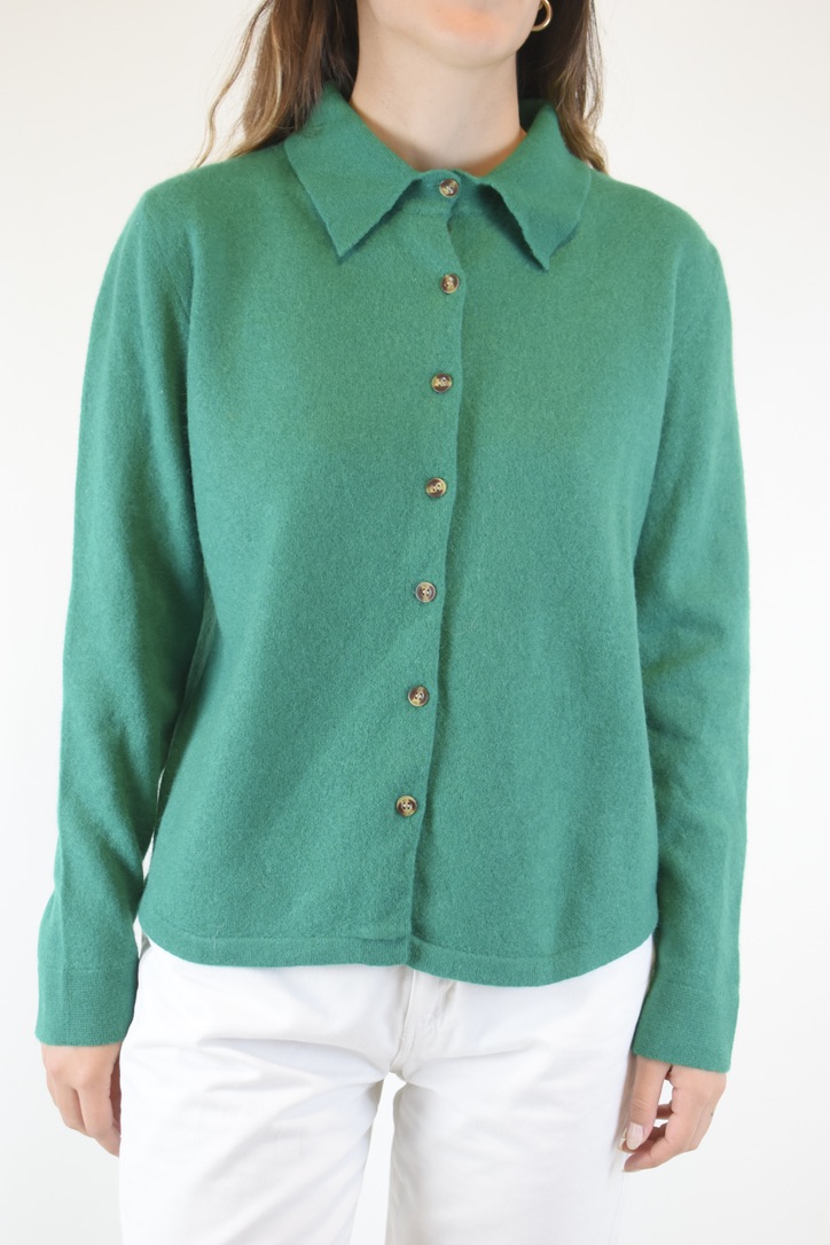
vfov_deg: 29.9
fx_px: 2334
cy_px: 622
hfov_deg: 20.2
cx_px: 415
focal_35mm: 68
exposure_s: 1/60
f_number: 5
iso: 800
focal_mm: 45
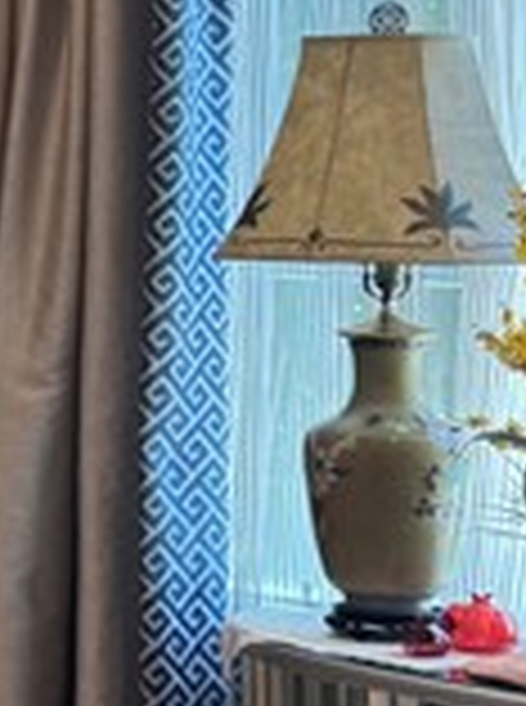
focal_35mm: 157
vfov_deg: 12.6
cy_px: 180
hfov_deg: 8.5
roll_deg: -0.2
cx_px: -796
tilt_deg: -0.6
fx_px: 3194
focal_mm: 6.76
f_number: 1.78
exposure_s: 1/60
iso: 160
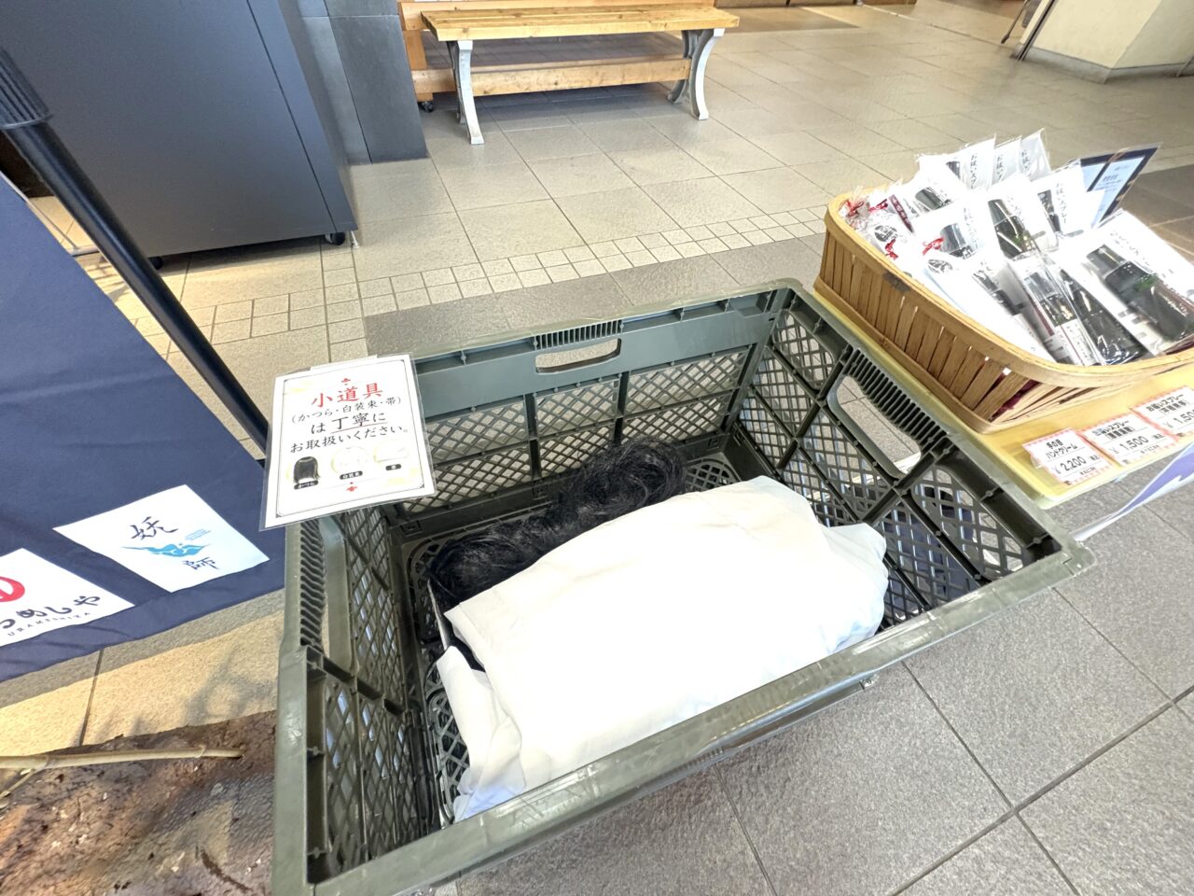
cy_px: 448
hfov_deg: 102.1
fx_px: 483
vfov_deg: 85.7
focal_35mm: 14
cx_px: 597
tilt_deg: -49.6
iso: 800
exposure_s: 1/60
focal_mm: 2.22
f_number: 2.2
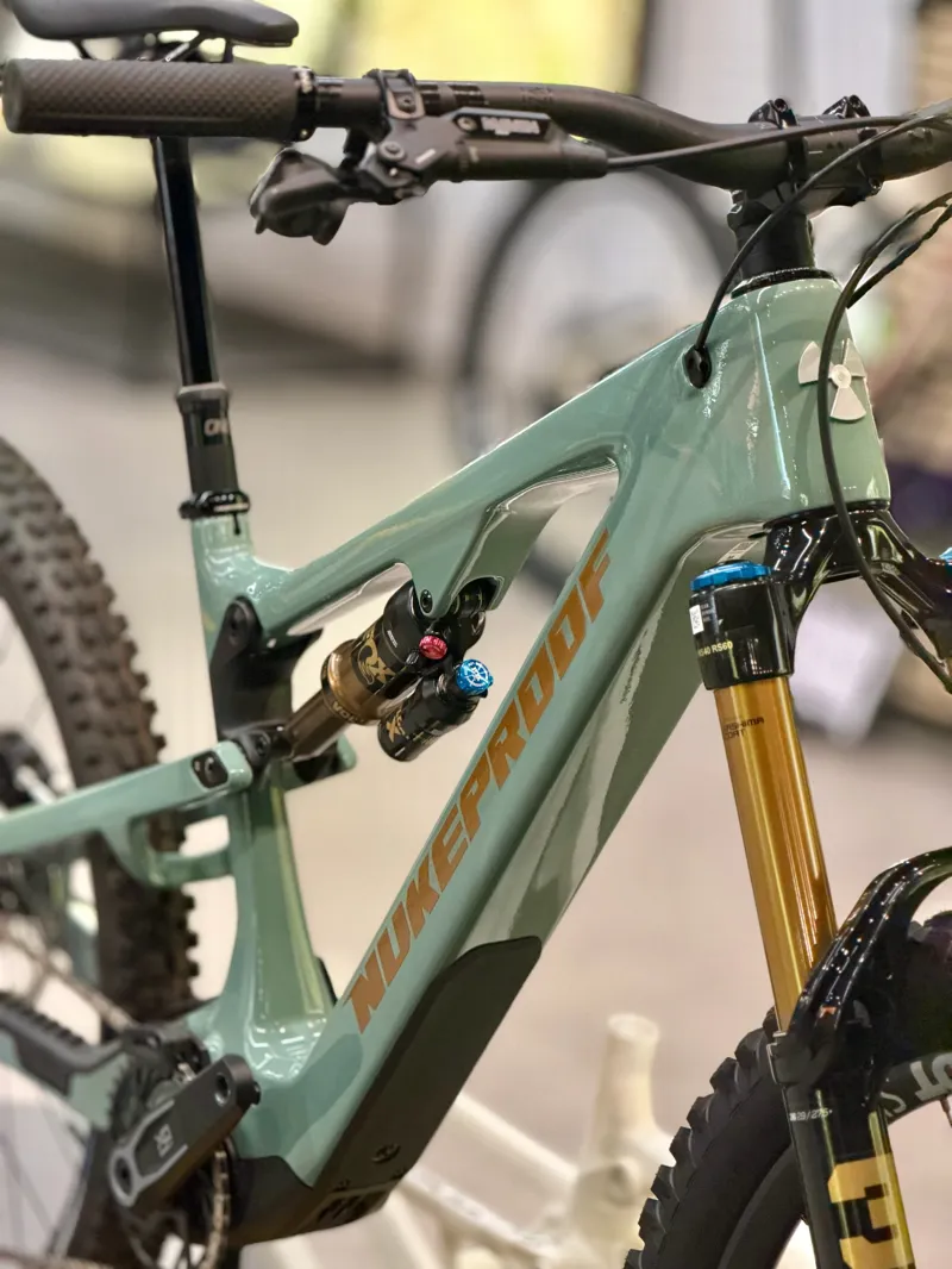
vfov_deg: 19.6
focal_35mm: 100
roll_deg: -5.2
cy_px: 634
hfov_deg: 14.8
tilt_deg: -15.1
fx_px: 3665
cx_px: 476
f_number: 2.8
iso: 500
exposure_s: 1/50
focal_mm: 16.89
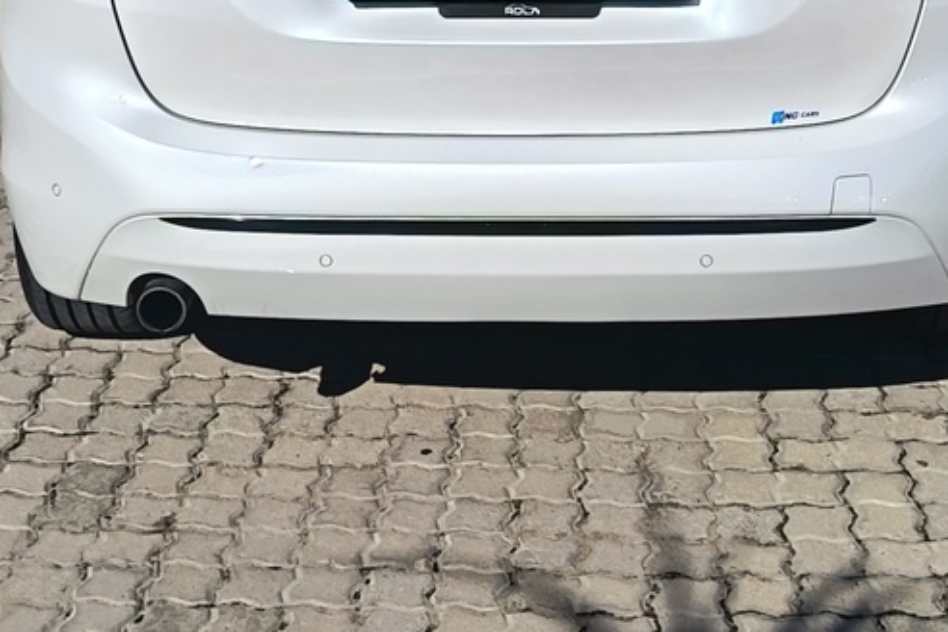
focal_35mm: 78
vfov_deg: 16.8
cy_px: -102
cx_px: 543
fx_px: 2054
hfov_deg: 26.0
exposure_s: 1/1376
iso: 100
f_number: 1.75
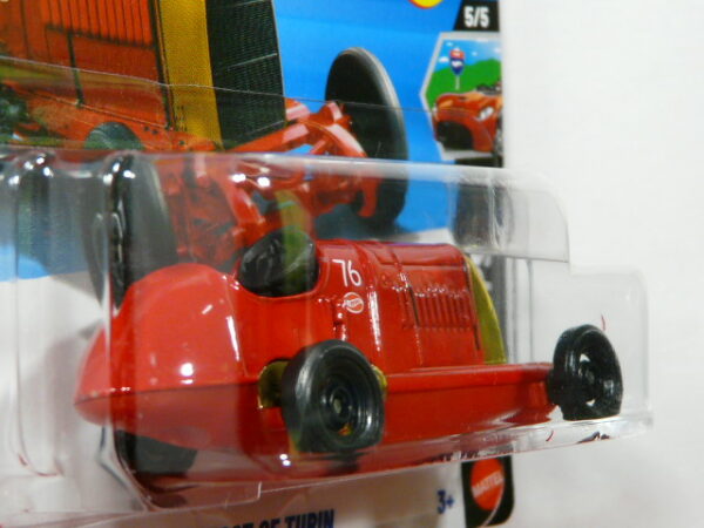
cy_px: 264
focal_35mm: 89
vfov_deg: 16.6
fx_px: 1810
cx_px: 352
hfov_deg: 22.0
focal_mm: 9.2
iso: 160
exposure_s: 1/50
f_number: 3.2
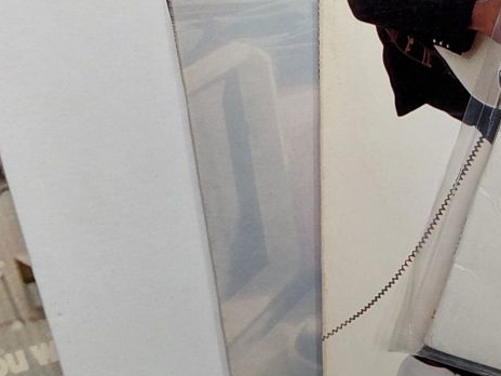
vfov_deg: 12.4
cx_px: 558
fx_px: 1592
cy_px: -290
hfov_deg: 17.3
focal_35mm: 110
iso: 160
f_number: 1.8
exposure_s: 1/120
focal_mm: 4.69
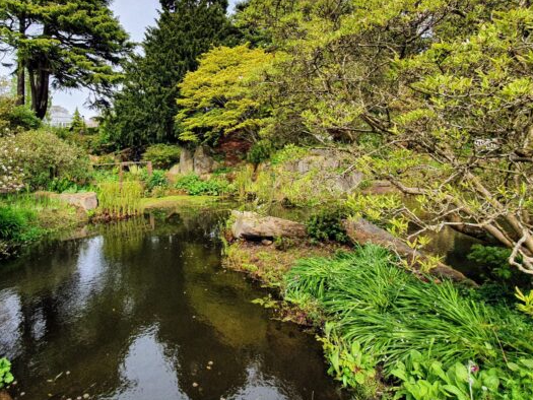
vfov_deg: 66.5
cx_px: 194
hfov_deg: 82.7
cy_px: 127
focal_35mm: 19
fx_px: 293
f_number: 2.2
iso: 50
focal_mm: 1.8
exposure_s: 1/948
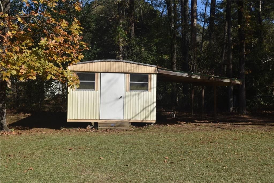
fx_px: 434
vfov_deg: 23.8
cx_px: 137
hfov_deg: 35.1
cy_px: 92
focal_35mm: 57
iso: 100
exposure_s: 1/200
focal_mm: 38
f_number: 14
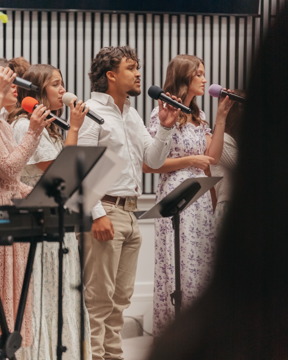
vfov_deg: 9.5
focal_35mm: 203
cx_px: 144
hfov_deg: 7.6
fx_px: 2163
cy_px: 194
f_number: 2.8
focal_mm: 180
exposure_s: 1/200
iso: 2000
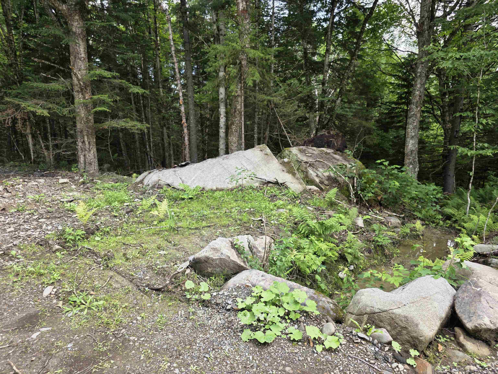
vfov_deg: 58.9
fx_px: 331
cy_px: 187
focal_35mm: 23
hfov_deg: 73.9
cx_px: 249
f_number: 1.7
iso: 40
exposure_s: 1/180
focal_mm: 6.3
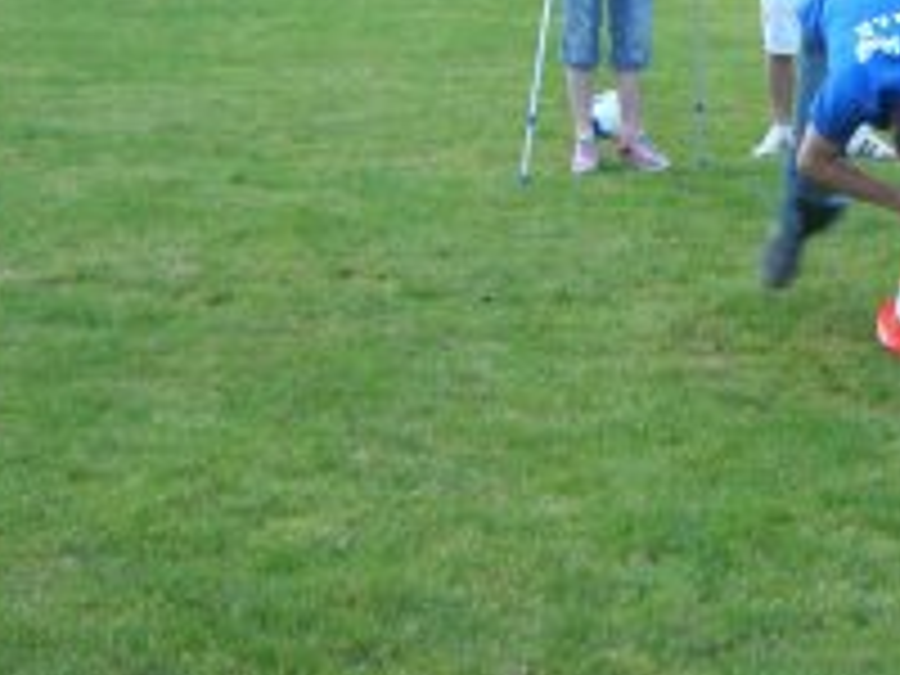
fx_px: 2470
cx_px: 842
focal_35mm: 95
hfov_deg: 20.2
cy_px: -101
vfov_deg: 15.1
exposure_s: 1/100
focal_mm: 6.2
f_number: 2.7
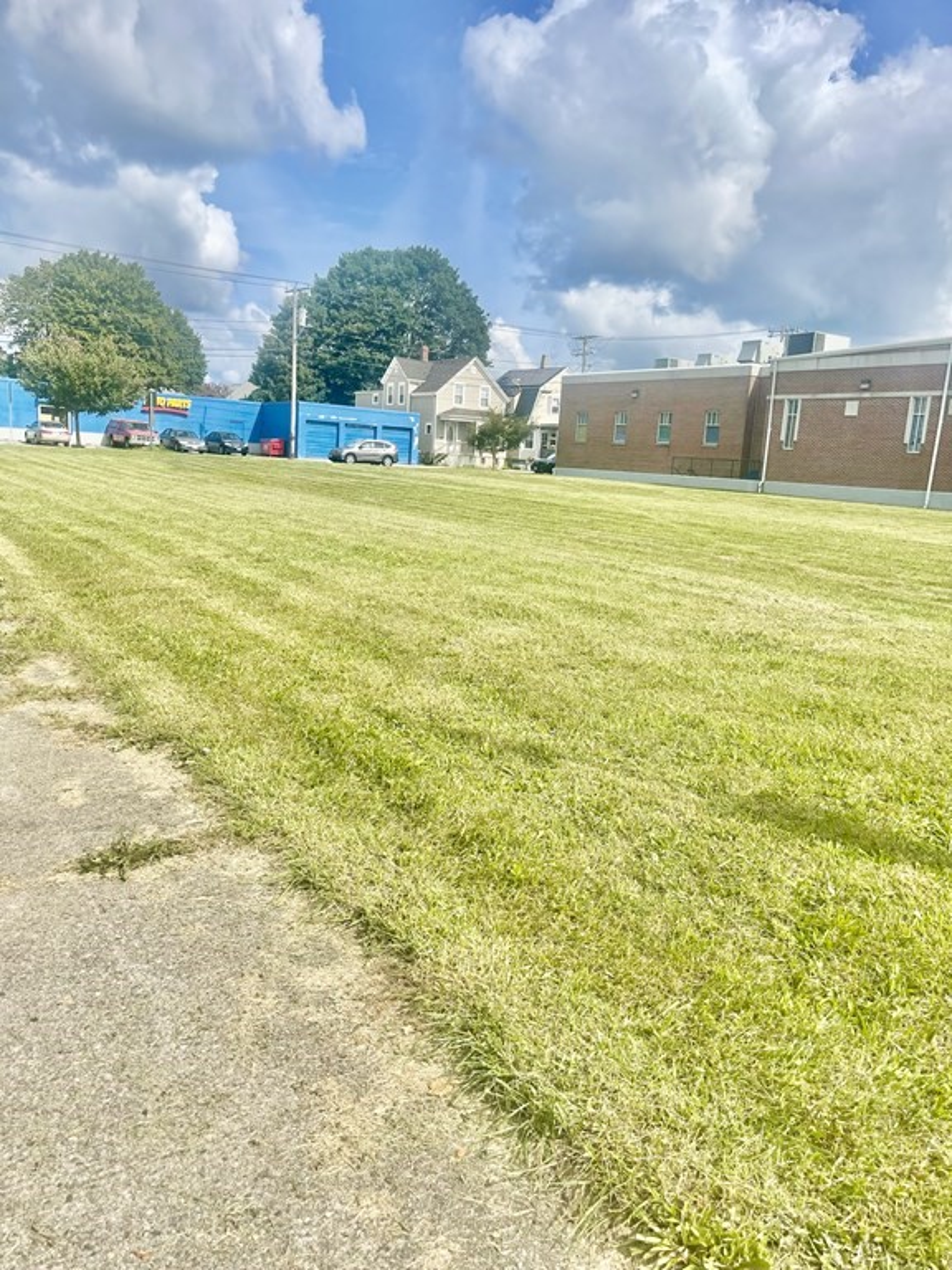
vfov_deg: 67.3
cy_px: 635
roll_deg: -4.5
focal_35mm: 26
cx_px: 476
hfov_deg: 53.1
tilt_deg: -10.5
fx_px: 953
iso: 32
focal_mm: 5.1
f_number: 1.6
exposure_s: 1/4202
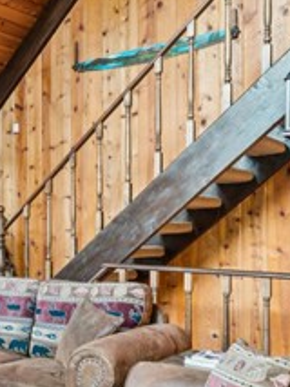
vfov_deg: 37.7
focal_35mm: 50
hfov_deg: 23.5
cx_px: -138
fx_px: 563
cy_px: 231
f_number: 13
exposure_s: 3.2
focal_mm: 17.5
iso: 100
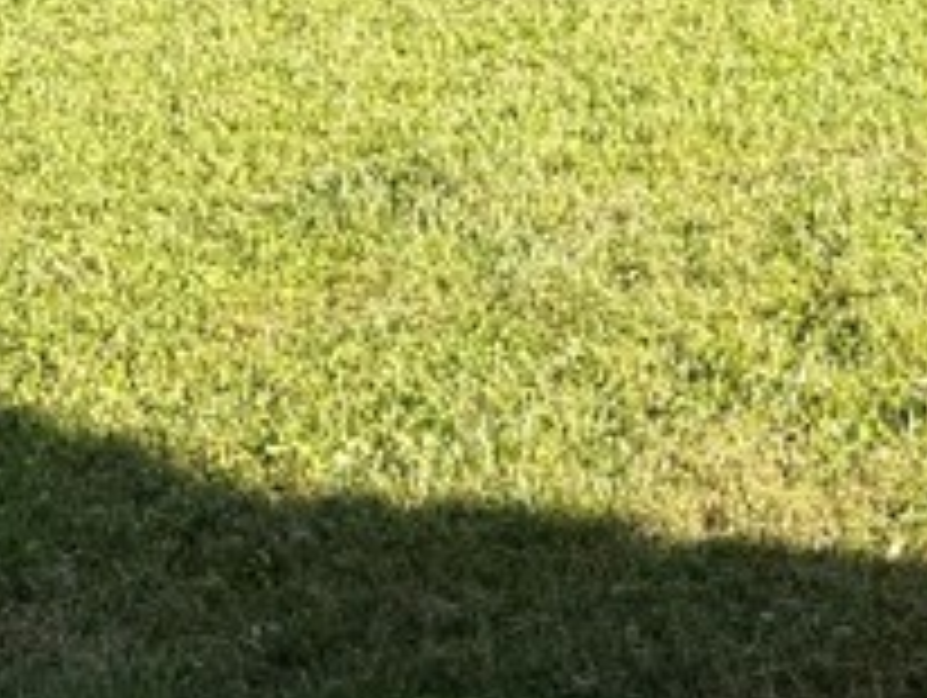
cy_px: -1333
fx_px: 3459
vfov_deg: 9.3
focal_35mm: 129
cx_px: 1354
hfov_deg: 14.3
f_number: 1.6
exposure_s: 1/773
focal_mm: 5.96
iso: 50
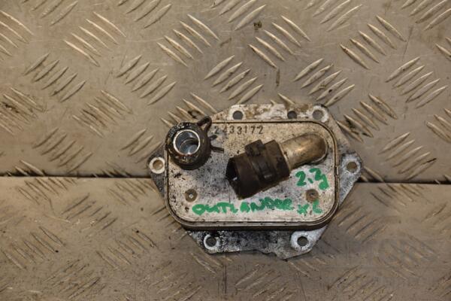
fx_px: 1315
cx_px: 226
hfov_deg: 19.5
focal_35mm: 105
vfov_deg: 13.0
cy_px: 150
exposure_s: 1/200
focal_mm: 70
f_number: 5.3
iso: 800
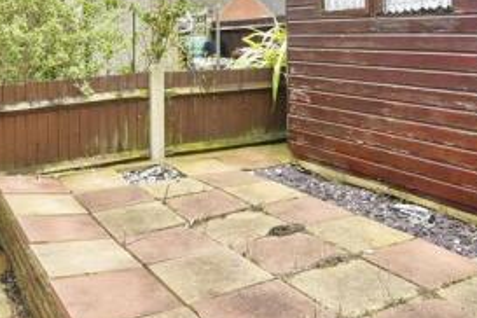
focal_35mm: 36
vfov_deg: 34.5
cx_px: 238
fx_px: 477
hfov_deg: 53.1
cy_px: 22
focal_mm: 10
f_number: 8
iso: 400
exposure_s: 1/80
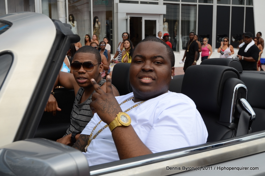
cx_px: 132
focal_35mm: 45
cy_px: 88
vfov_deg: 29.8
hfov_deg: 43.7
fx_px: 331
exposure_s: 1/320
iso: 400
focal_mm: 30
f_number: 7.1
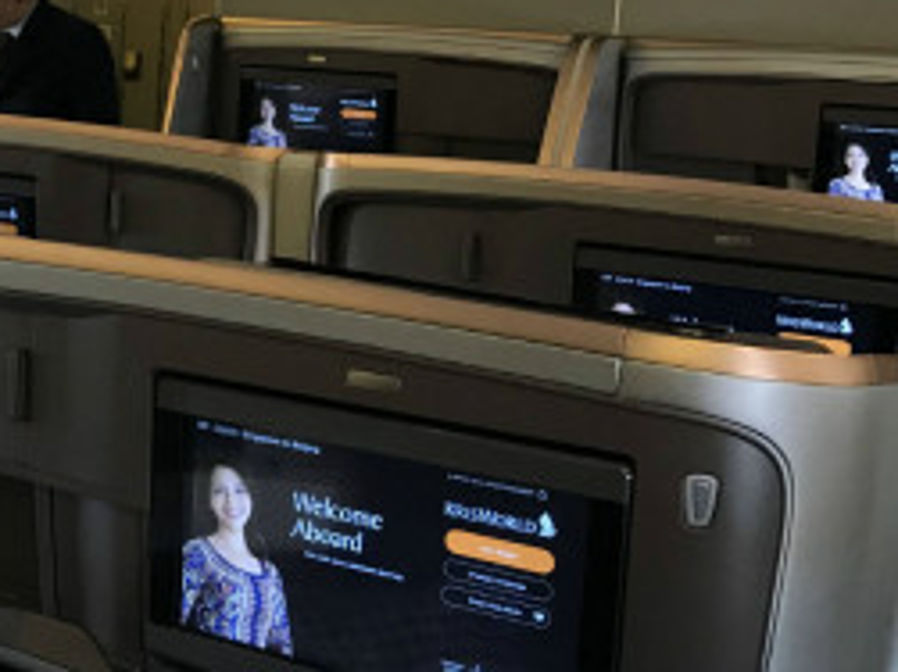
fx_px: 1737
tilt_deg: -8.5
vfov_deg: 21.8
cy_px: 218
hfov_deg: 26.9
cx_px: -61
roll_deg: -2.6
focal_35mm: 67
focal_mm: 3.99
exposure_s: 1/17
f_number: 1.8
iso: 50
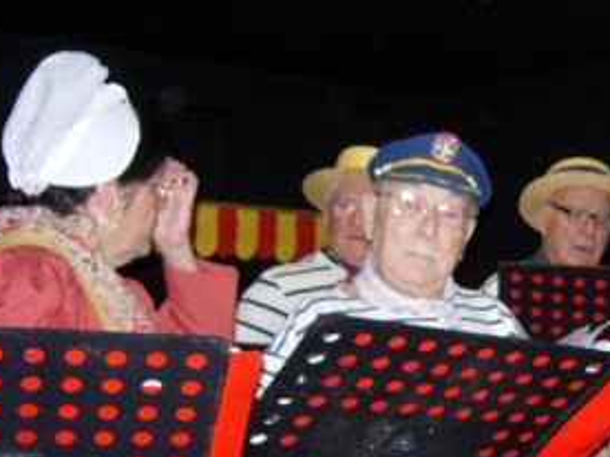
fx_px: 1551
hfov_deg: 21.1
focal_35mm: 88
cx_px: 674
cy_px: 351
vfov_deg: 16.7
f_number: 2.8
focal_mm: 7.8
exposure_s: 1/93.1
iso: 115
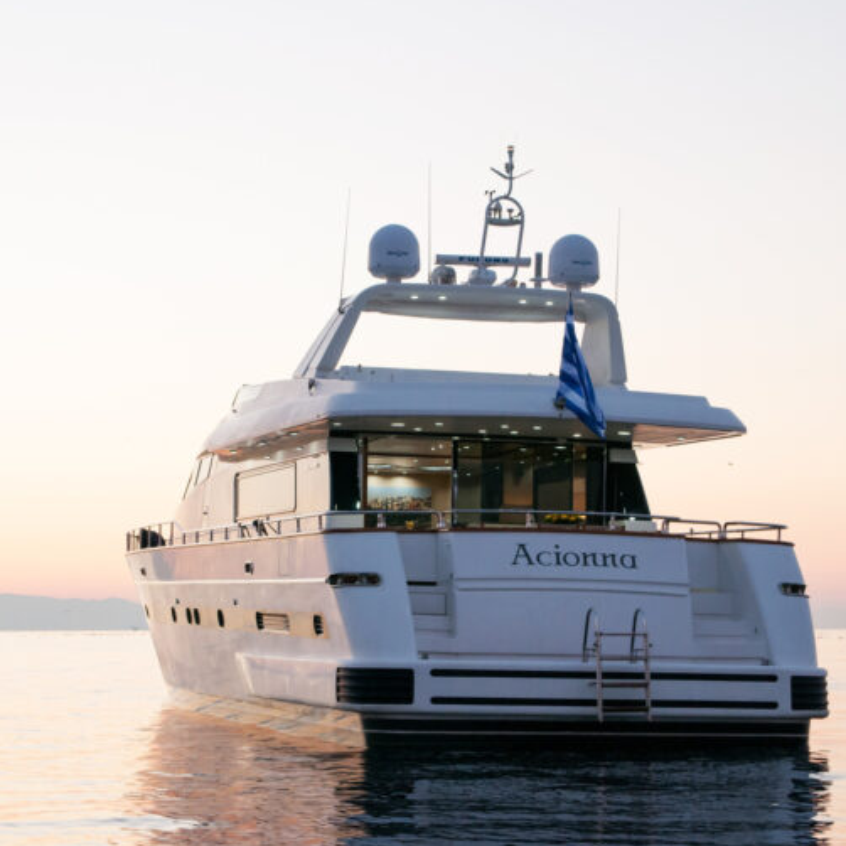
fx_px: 2046
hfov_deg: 23.3
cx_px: 351
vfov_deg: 23.4
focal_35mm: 74
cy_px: 421
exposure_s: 1/125
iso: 500
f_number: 5
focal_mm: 38
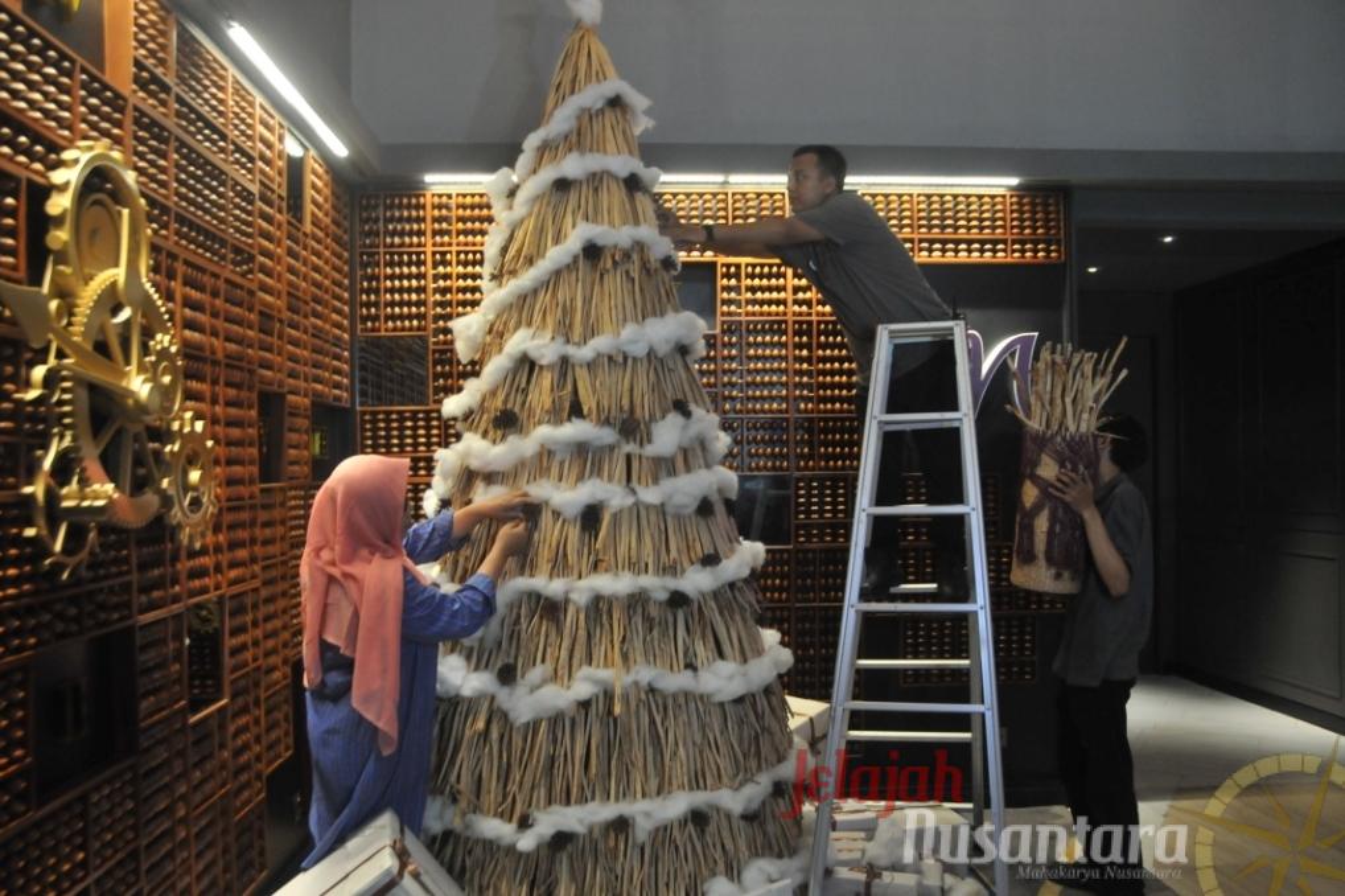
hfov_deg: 61.9
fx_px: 1120
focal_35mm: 30
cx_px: 672
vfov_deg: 43.6
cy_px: 448
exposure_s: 1/40
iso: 1250
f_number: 5
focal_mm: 20
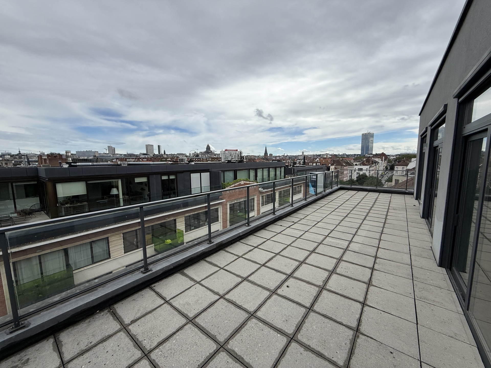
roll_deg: +0.9
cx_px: 246
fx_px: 199
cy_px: 184
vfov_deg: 85.7
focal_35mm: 14
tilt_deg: -5.4
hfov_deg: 102.1
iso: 50
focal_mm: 2.22
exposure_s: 1/3125
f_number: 2.2
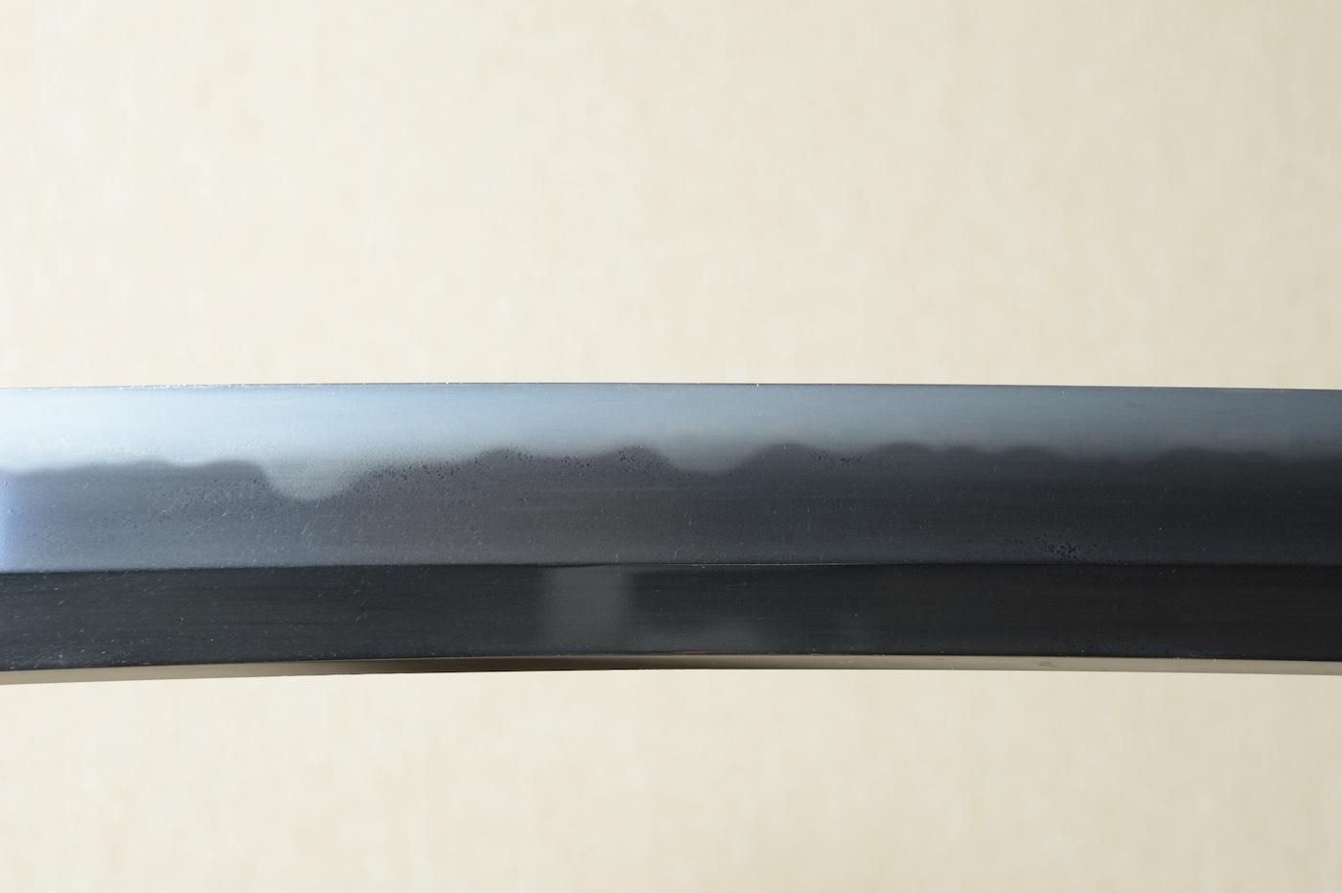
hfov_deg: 18.2
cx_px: 671
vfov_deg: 12.2
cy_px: 446
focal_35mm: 112
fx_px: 4190
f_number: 11
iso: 400
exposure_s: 1/2
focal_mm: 75
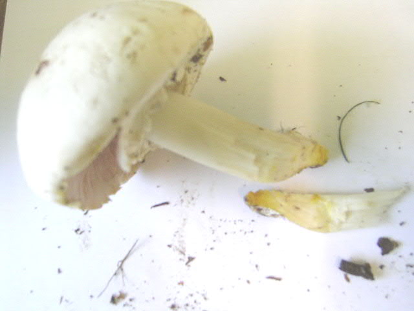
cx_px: 207
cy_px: 156
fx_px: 431
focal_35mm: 36
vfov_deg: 39.7
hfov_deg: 51.4
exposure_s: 1/20.7
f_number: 2.8
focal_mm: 5.6
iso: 100
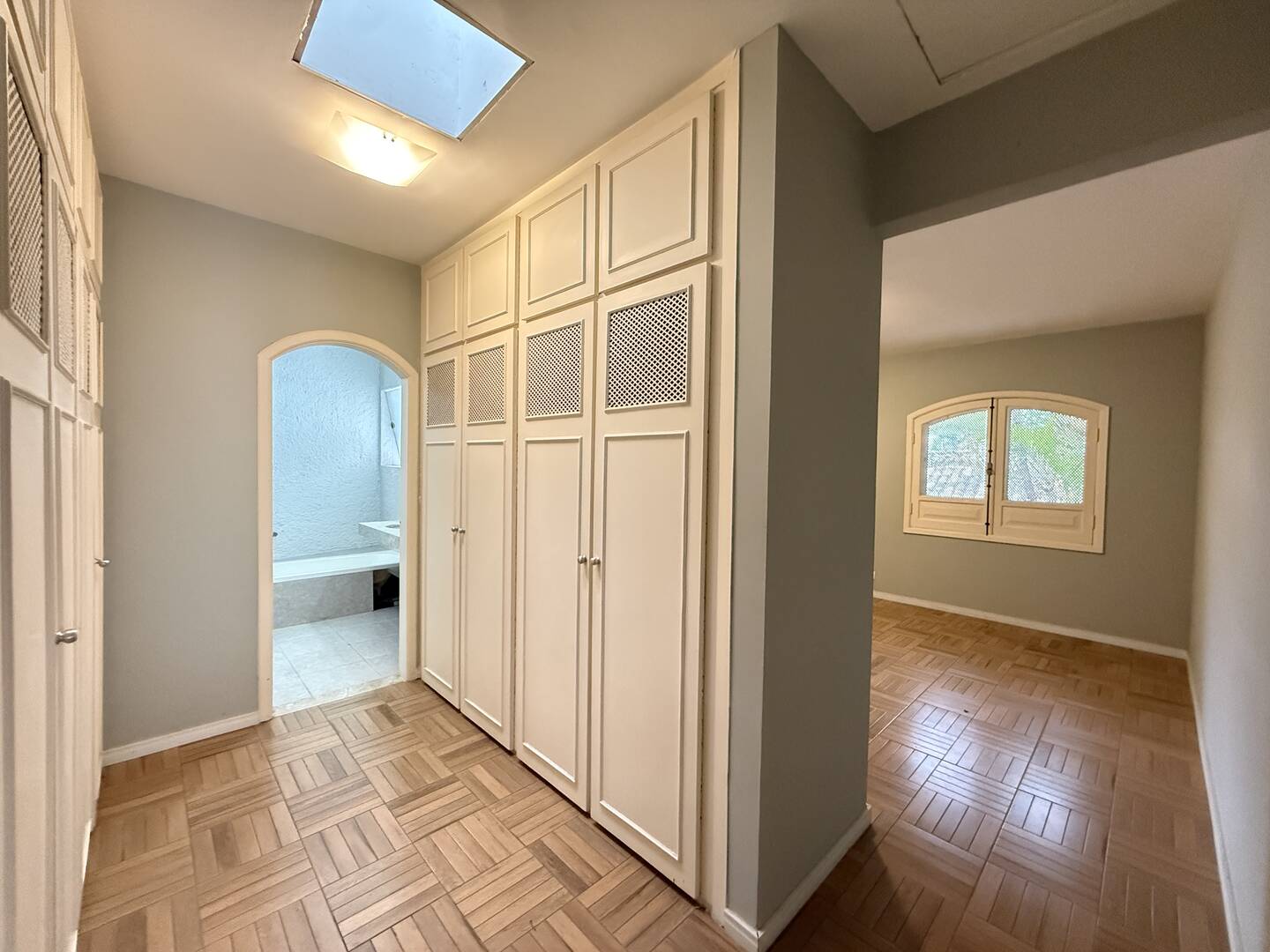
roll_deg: -1.5
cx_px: 635
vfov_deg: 85.7
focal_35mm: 14
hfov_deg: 102.1
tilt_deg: -0.8
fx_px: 514
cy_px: 476
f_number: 2.2
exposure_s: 1/60
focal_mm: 2.22
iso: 800
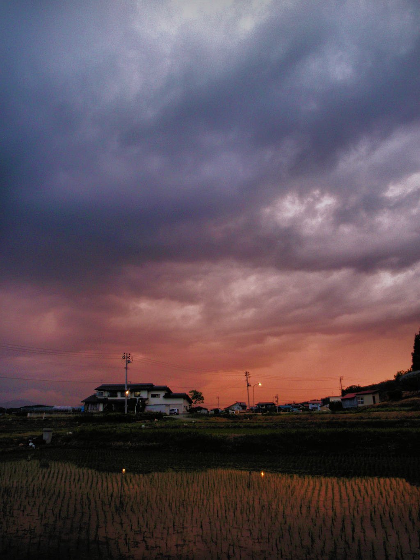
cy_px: 280
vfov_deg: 63.4
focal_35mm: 28
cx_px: 210
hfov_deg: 49.8
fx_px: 453
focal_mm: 5
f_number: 3.2
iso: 64
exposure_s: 1/13
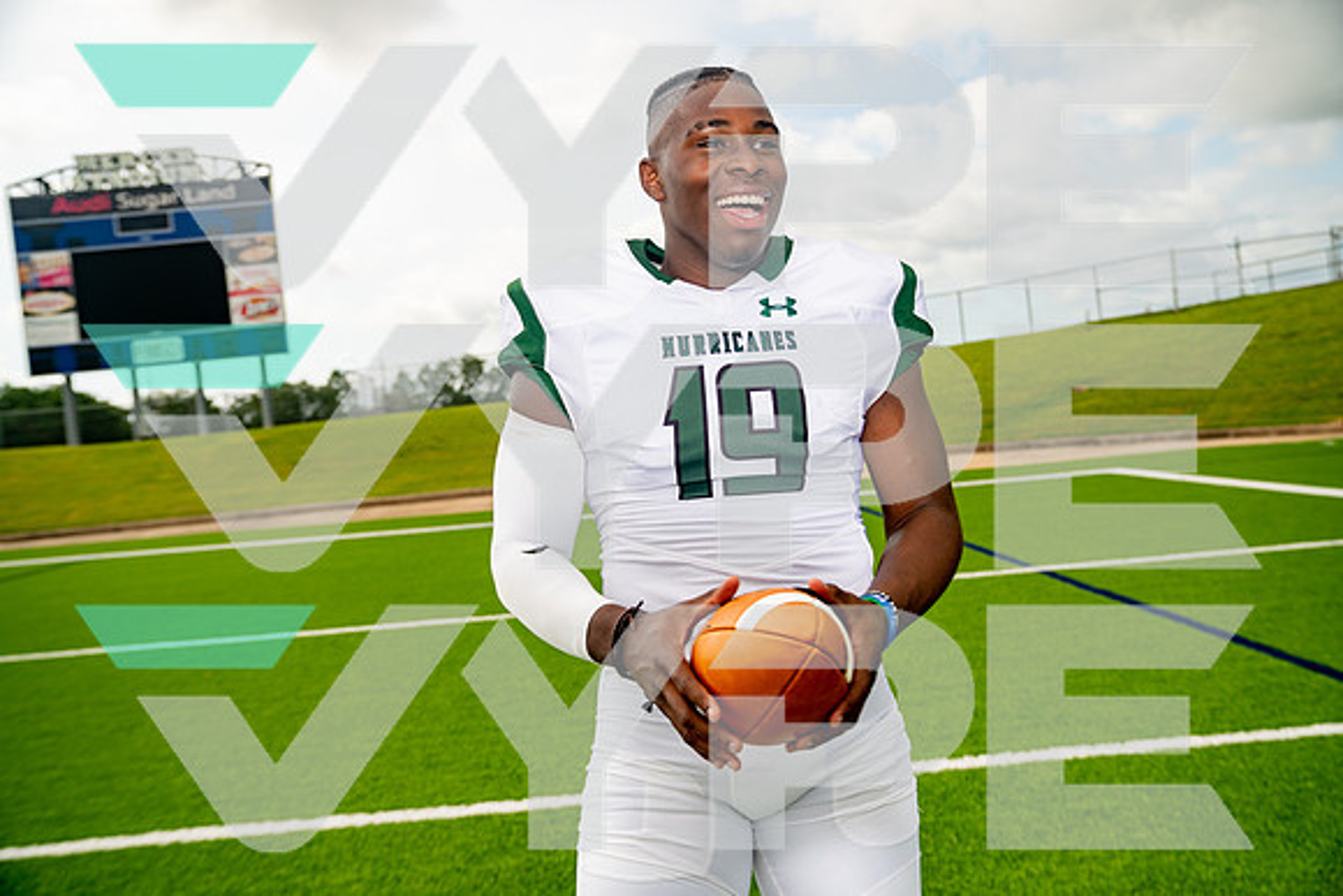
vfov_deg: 41.1
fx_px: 1194
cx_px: 672
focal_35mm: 32
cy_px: 448
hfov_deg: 58.7
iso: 250
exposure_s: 1/250
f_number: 4.5
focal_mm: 32
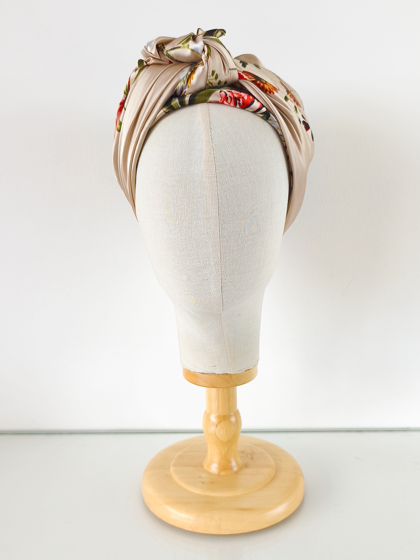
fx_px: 518
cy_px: 280
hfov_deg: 44.2
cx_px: 210
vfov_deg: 56.8
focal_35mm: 32
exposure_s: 1/80
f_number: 1.65
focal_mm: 6.14
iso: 50
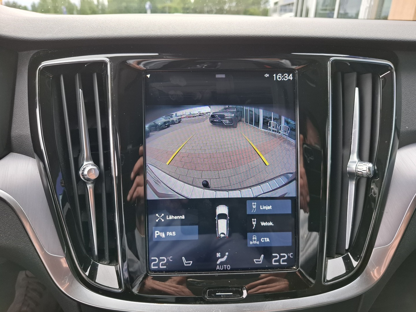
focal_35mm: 23
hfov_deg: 73.9
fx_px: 276
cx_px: 208
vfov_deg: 58.9
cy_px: 156
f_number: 1.8
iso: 50
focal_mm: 5.54
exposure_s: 1/100
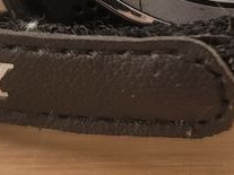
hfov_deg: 16.3
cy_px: -102
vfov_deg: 11.6
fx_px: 817
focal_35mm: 121
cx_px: 154
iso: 200
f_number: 1.8
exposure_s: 1/120
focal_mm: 7
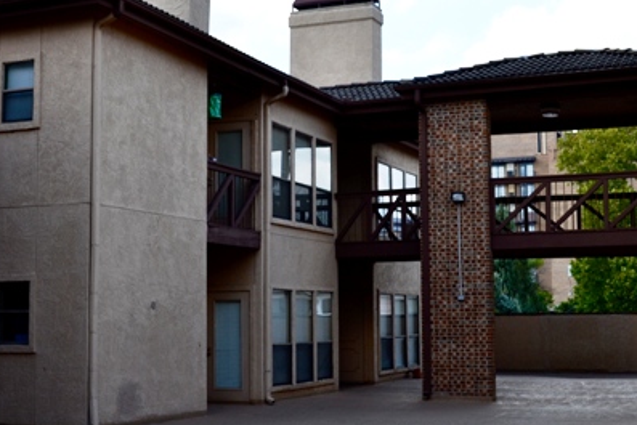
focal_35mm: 58
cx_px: 339
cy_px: 211
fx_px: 1027
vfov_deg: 23.4
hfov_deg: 34.5
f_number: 6.3
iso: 100
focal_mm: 24
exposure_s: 1/160
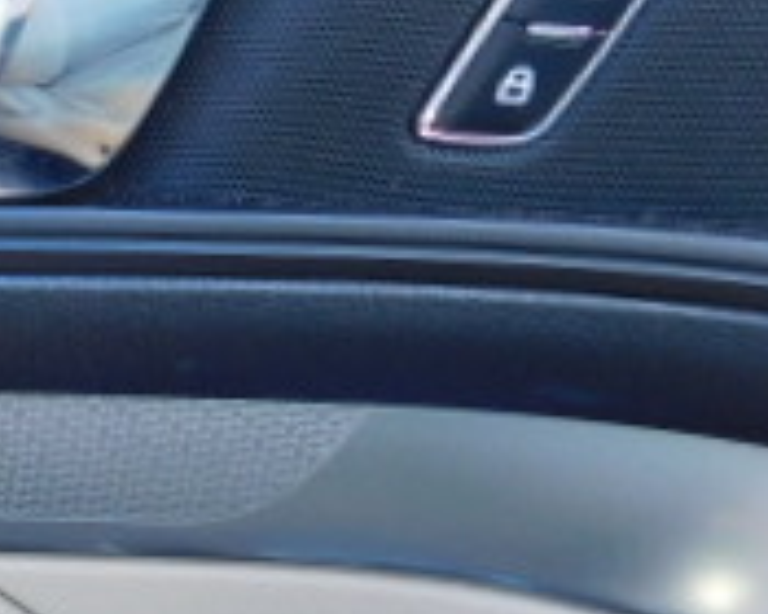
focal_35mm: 82
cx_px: -386
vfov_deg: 18.4
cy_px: 557
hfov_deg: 20.1
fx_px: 1864
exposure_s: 1/30
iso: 125
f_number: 3
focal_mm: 4
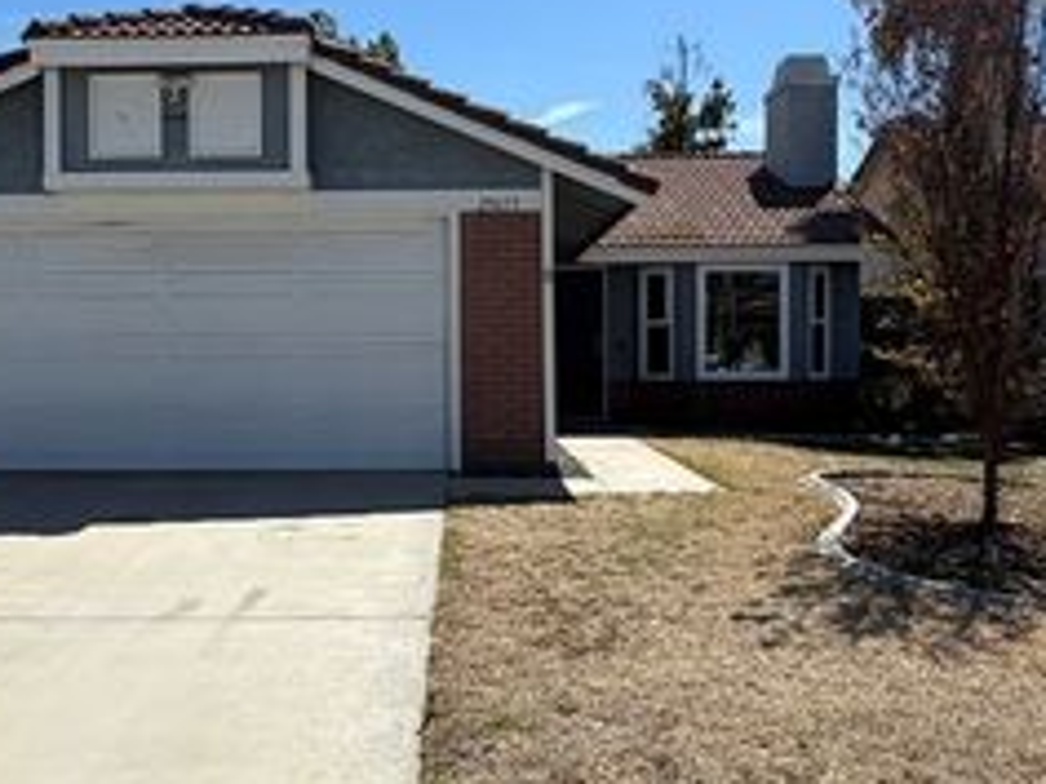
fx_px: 1148
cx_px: 434
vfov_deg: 37.7
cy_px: 363
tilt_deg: +1.5
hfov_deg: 48.8
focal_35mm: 38
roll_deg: +1.7
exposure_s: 1/1145
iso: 20
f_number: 2.2
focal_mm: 2.22
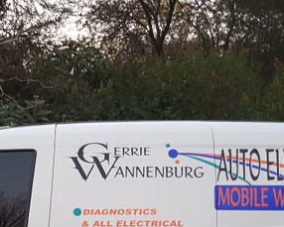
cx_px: 45
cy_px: 192
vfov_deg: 21.2
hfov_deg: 26.1
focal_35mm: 71
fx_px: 597
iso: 200
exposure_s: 1/15
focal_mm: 4.3
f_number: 1.7
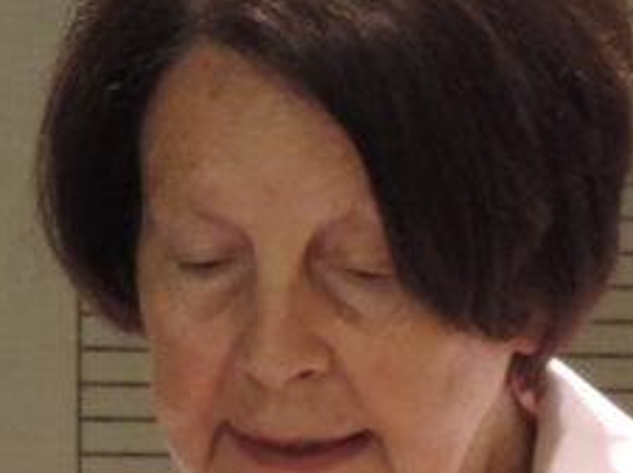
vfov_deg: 1.5
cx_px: -146
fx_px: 18651
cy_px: 515
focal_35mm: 1021
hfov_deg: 1.9
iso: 800
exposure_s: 1/30
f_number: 4.6
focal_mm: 40.1
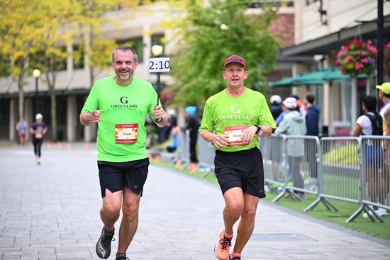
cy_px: 130
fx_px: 1246
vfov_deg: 11.9
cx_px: 195
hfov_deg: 17.8
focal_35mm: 115
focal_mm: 115
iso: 640
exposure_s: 1/2000
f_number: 2.8
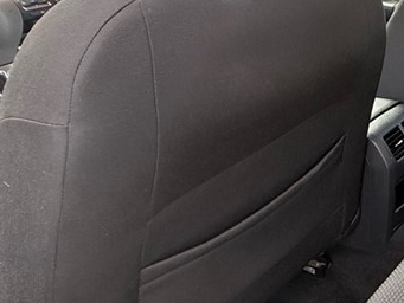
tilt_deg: -23.0
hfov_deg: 31.5
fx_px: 490
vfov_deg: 33.8
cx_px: 553
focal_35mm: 42
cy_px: 80
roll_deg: -4.4
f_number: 2.2
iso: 125
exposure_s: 1/99
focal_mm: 2.22
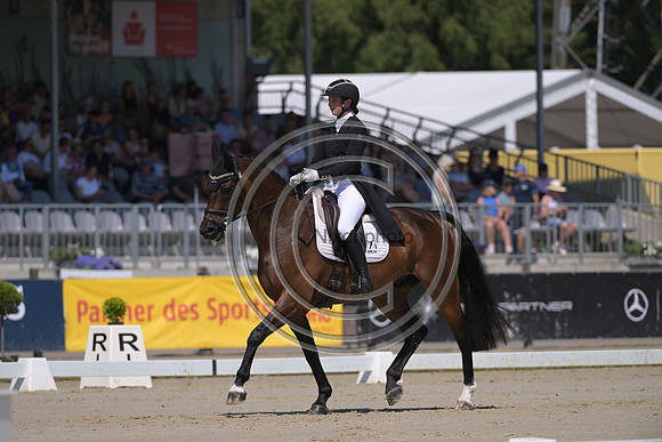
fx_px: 6437
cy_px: 221
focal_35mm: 350
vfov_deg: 3.9
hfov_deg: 5.9
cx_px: 331
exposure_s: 1/1250
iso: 160
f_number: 5
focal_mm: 350
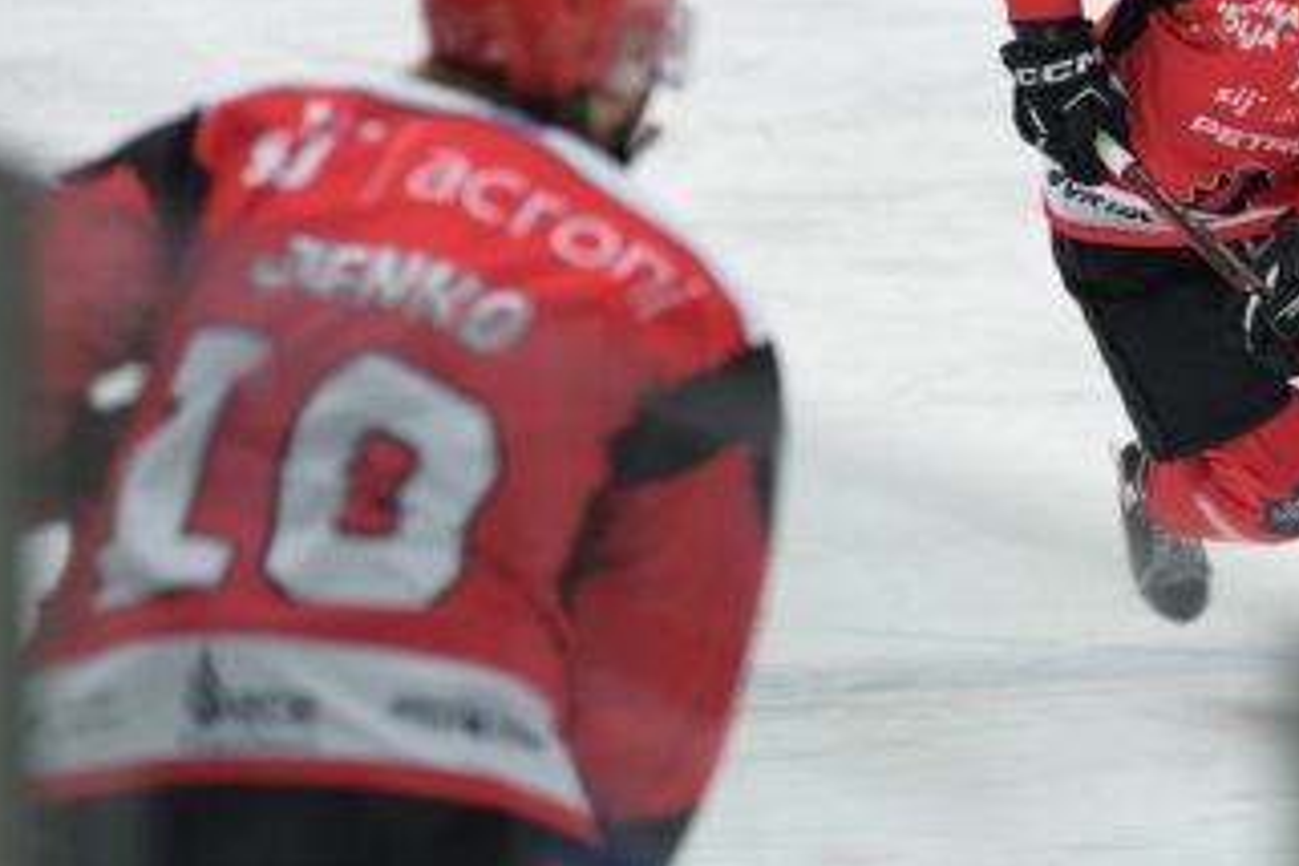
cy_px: 20
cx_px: 1368
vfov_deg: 3.6
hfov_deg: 5.3
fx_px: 13927
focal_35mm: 386
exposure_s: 1/500
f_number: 3.5
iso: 1000
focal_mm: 165
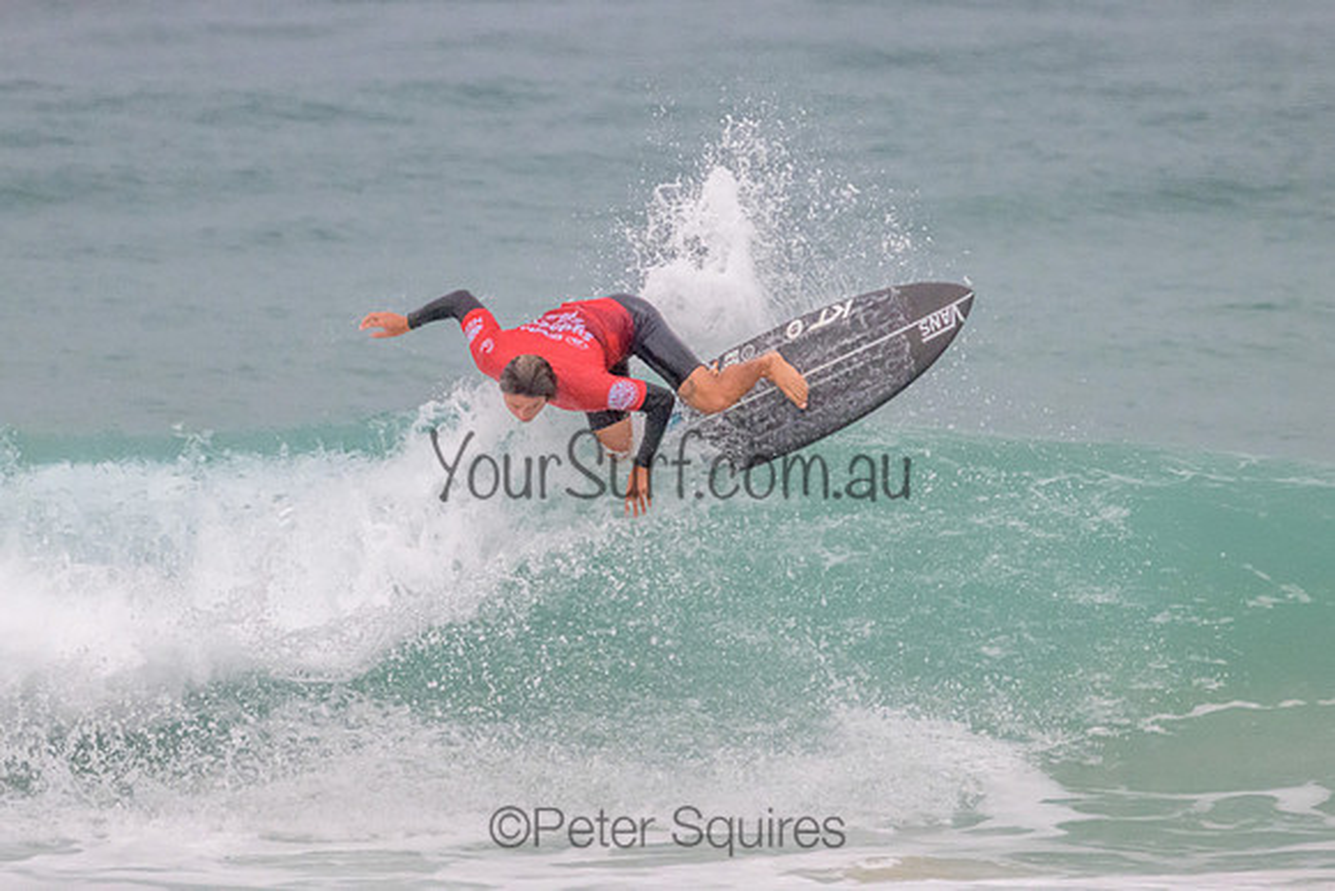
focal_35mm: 1045
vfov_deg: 1.3
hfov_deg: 2.0
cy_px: 309
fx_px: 38756
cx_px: 651
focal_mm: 800
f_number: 11
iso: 4000
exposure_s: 1/2000
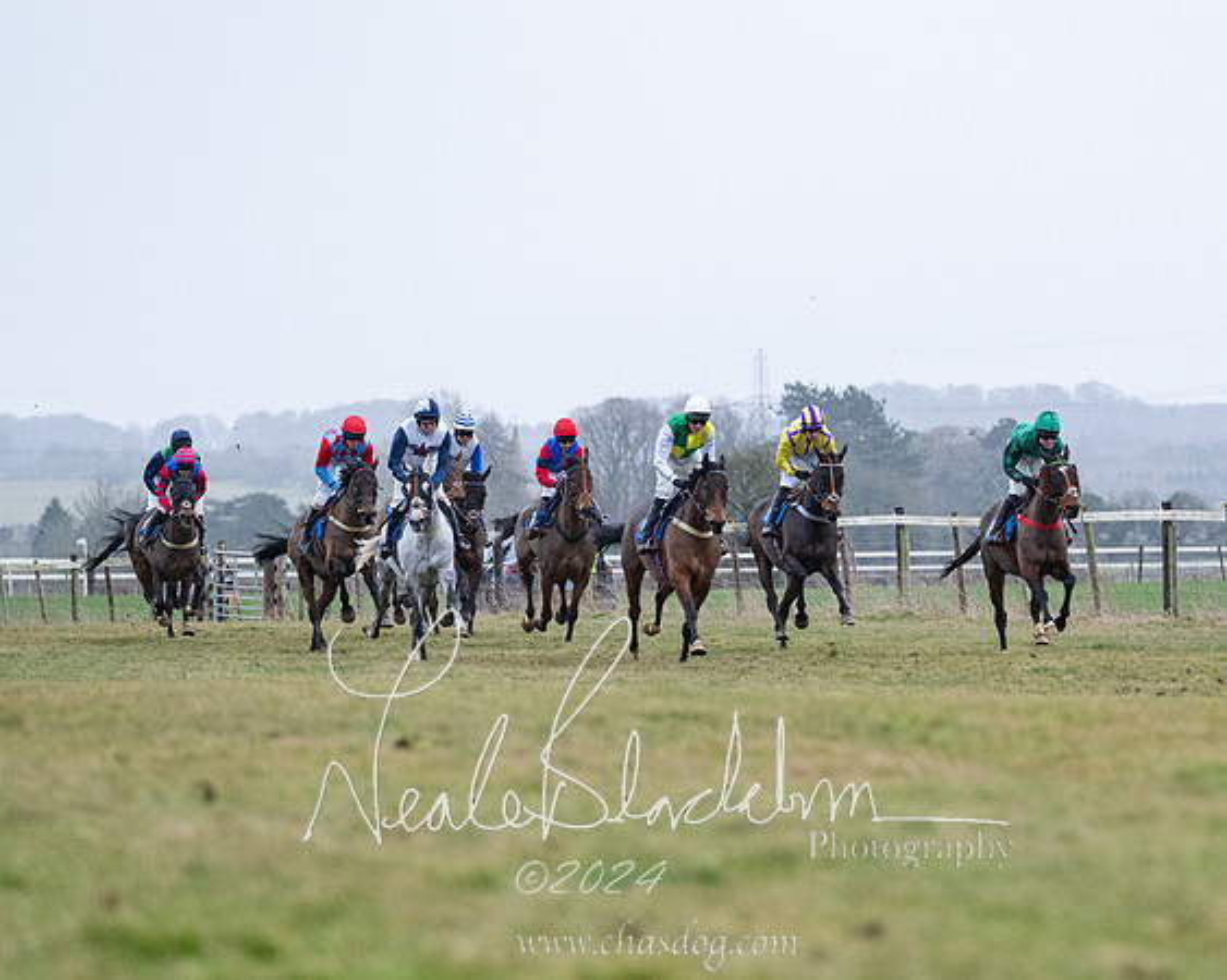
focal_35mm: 331
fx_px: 12013
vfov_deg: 4.7
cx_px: 890
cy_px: 701
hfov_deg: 5.8
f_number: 4
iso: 1250
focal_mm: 200
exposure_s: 1/1250
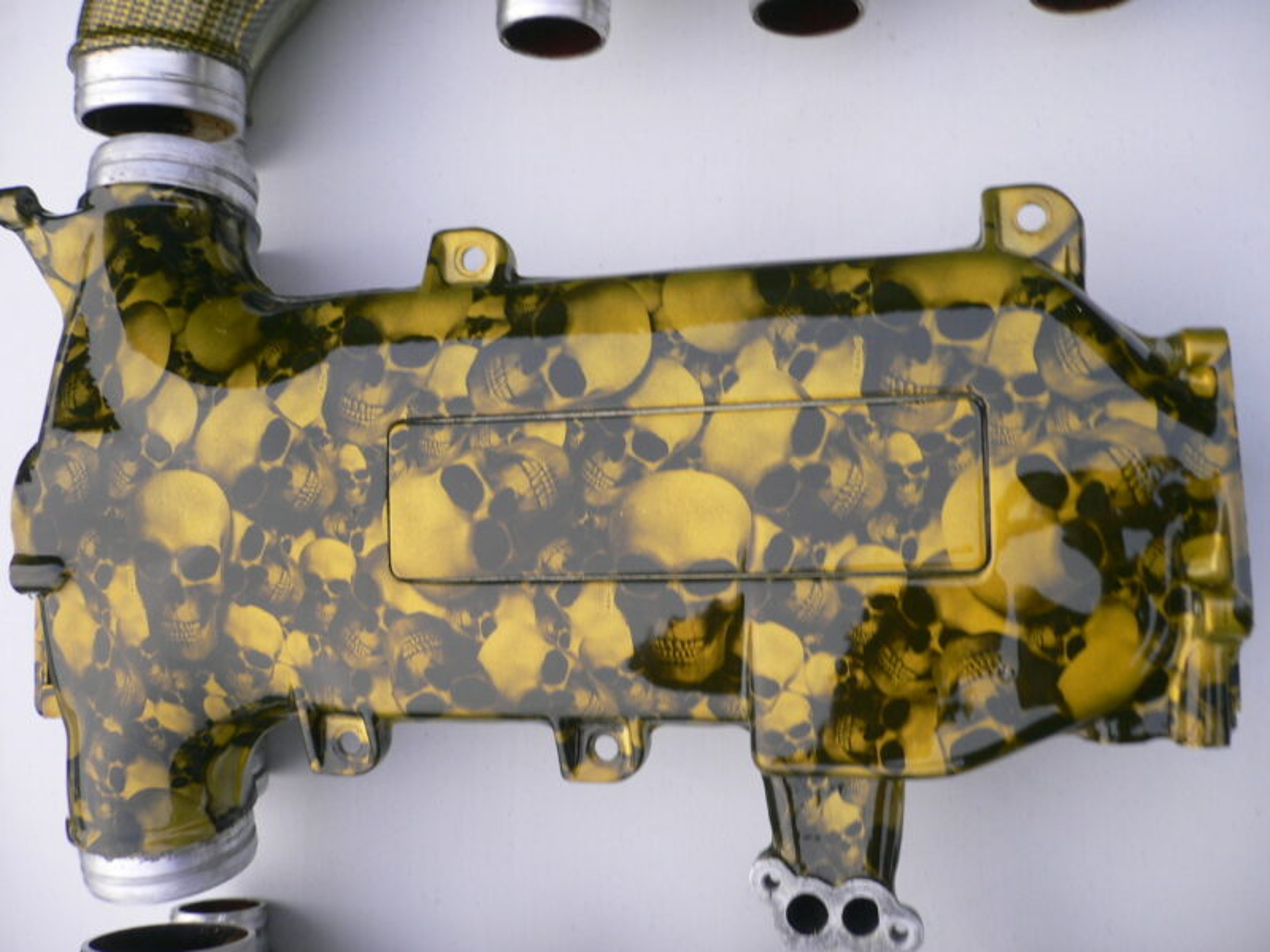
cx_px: 635
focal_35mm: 35
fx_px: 1284
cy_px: 476
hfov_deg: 52.6
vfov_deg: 40.7
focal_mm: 5.8
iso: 80
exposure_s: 1/80
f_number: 2.8
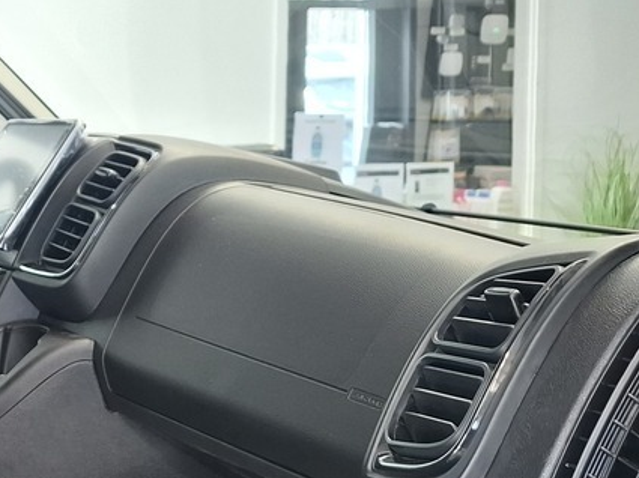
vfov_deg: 18.9
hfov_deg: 21.1
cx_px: -323
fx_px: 1439
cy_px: 230
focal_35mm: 78
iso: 250
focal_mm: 5.54
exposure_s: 1/33
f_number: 1.8
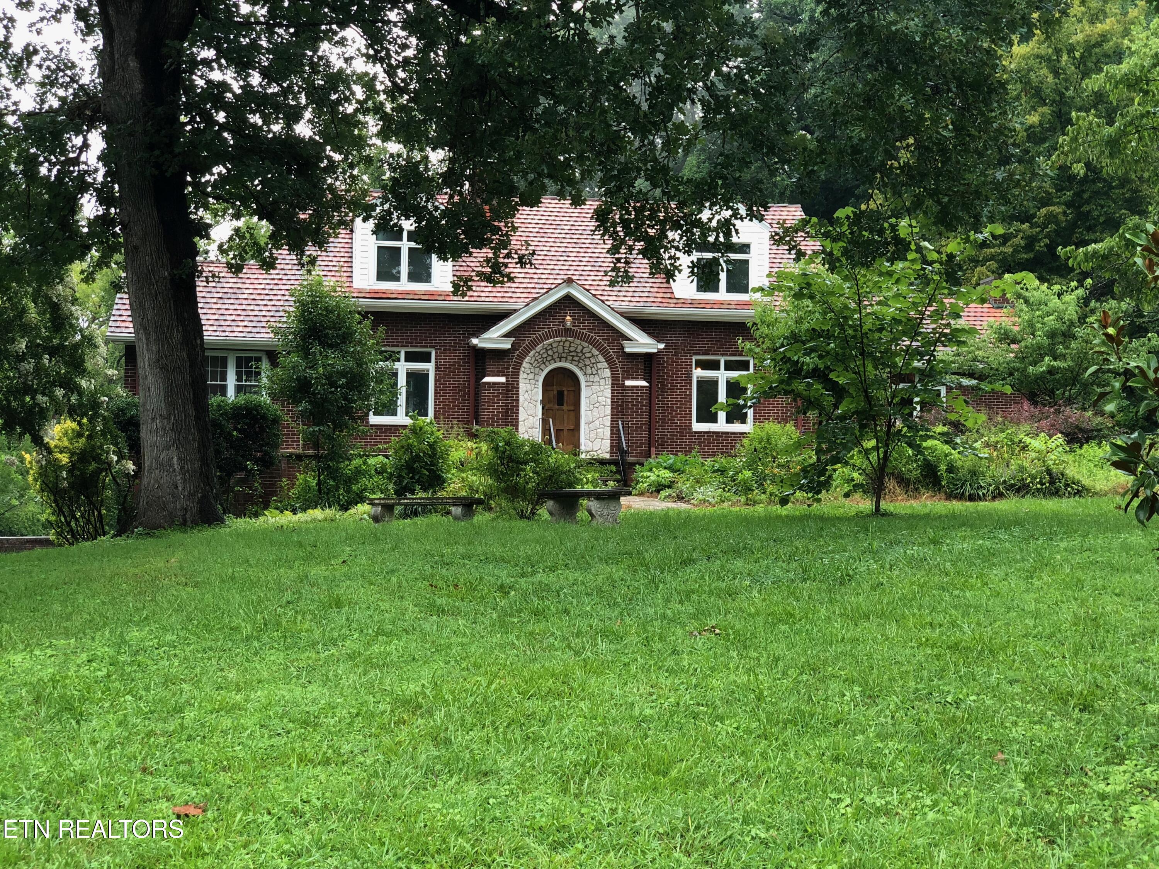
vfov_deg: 28.0
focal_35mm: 52
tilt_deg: +1.1
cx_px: 580
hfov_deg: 36.8
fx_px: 1741
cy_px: 434
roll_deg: +0.1
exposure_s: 1/60
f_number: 2.4
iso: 25
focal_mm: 6
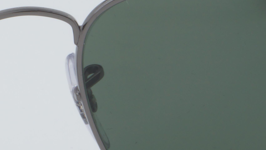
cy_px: 81
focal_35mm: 304
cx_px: 22
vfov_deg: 4.0
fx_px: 2143
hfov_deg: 7.1
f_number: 32
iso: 100
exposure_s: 1/4
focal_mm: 55
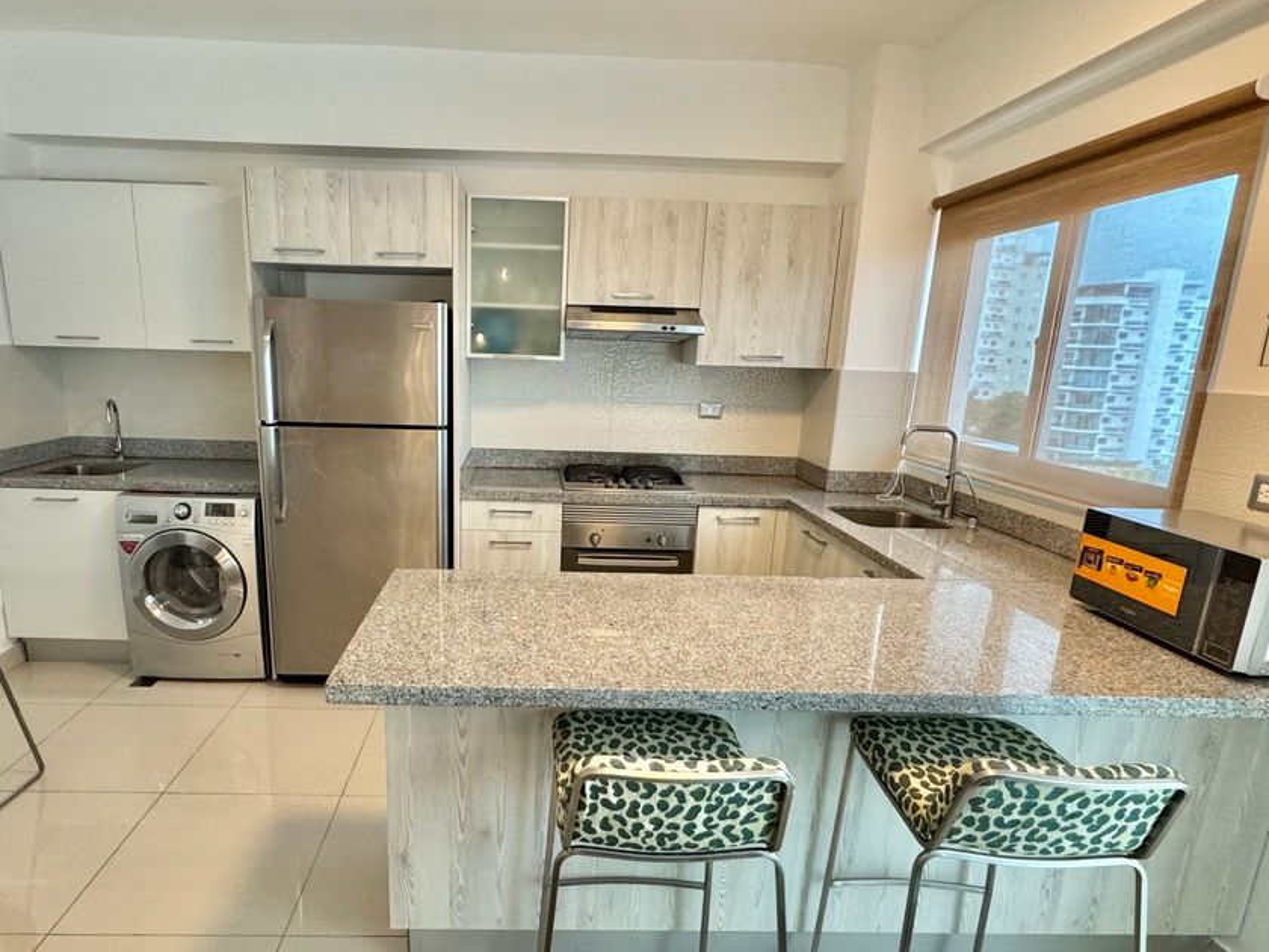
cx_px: 544
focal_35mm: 20
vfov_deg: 65.8
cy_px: 520
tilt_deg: -13.4
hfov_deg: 81.3
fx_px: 733
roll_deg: -1.6
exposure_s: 1/60
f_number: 2.2
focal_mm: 2.22
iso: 500
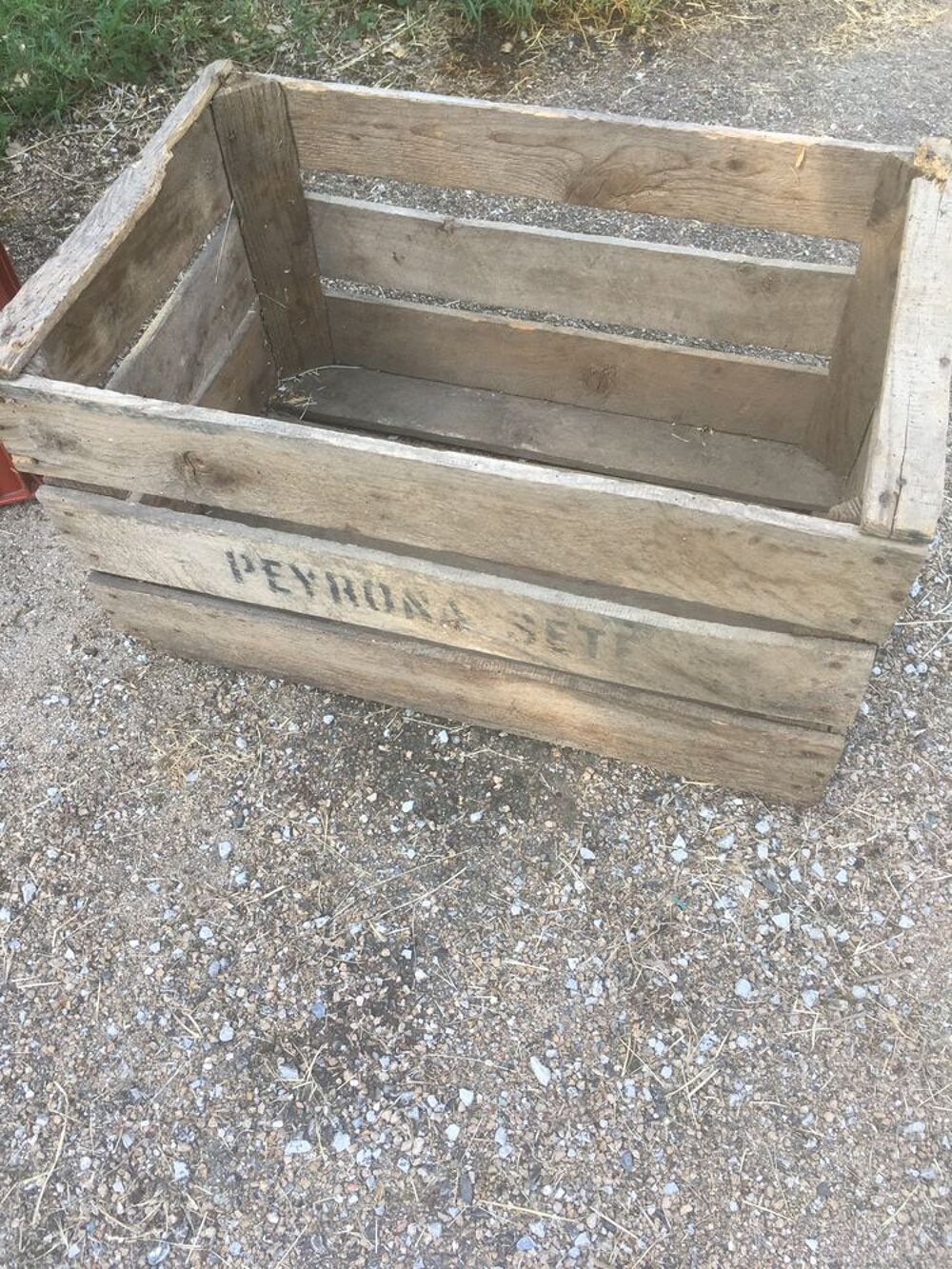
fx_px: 1063
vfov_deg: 61.7
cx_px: 476
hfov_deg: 48.2
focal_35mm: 29
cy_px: 634
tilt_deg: -51.2
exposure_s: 1/100
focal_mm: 4.15
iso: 25
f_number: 2.2
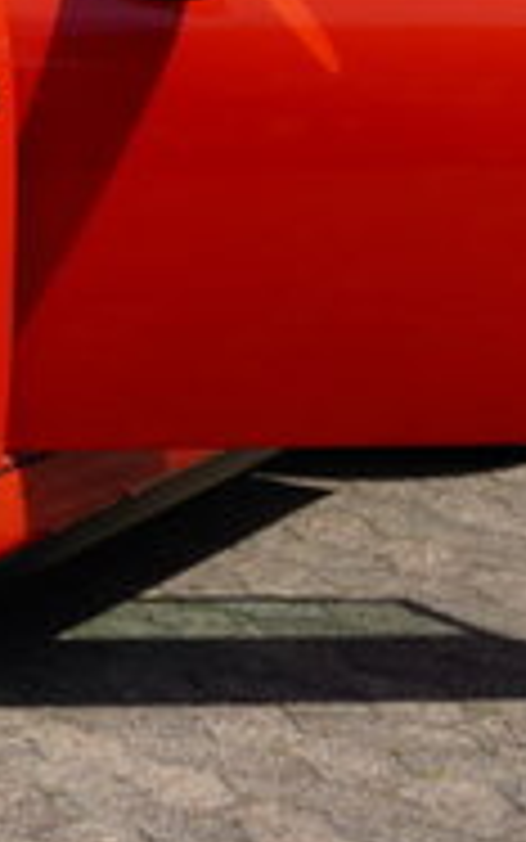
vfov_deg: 8.5
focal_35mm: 243
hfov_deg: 5.3
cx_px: -530
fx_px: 5564
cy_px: -227
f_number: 5.6
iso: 100
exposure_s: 1/800
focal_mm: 29
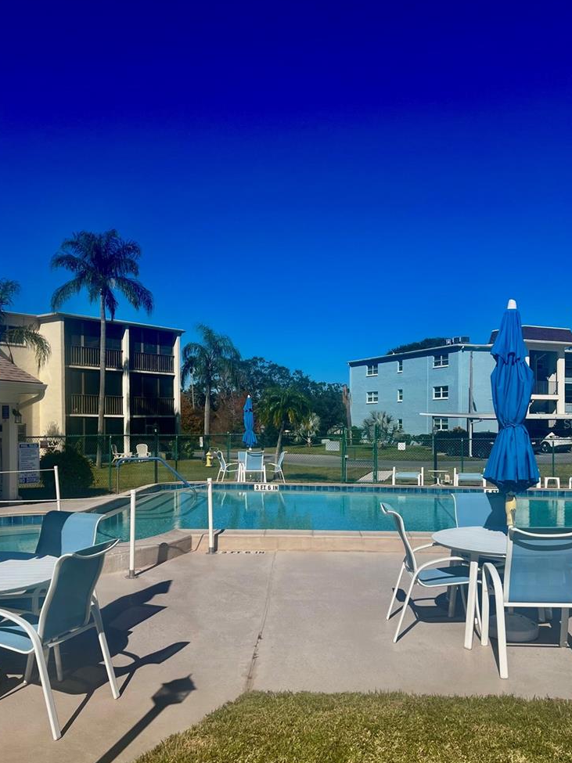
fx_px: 705
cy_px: 423
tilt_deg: +1.0
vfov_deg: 56.7
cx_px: 267
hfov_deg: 44.1
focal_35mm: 32
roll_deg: -0.2
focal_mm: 5.7
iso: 50
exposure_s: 1/8696
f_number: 1.5
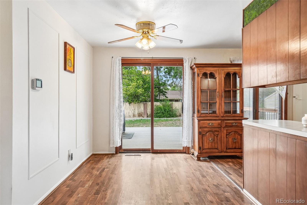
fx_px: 179
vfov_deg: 59.5
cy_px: 102
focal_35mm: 21
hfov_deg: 81.2
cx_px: 154
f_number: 8
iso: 400
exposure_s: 1/60
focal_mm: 14
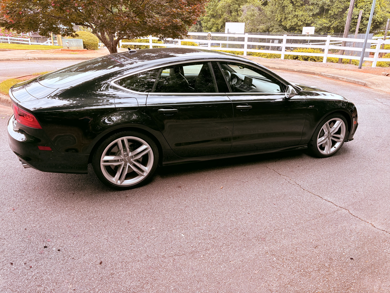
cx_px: 195
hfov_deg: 67.3
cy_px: 146
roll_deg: +0.1
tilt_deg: -21.4
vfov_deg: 53.1
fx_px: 293
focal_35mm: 26
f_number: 1.6
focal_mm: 5.96
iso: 100
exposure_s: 1/194
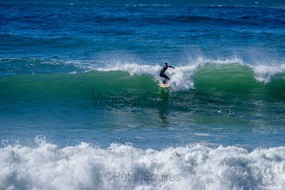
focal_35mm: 553
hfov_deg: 3.7
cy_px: 87
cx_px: 156
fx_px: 4381
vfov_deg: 2.5
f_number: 5.6
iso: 140
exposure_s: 1/2000
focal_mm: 500
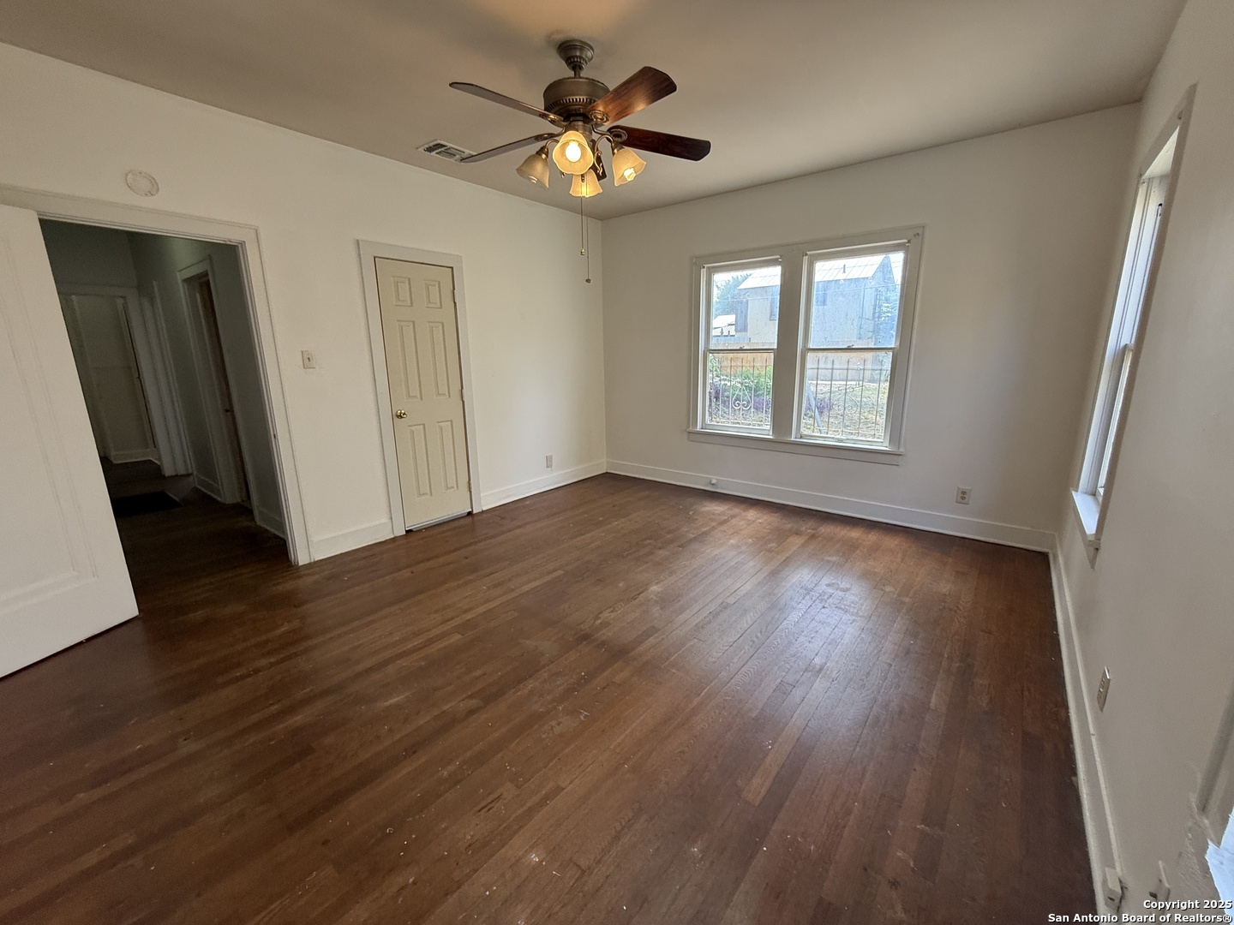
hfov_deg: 102.1
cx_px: 617
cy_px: 462
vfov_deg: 85.7
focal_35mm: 14
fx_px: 499
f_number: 2.2
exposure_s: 1/120
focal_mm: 2.22
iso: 80
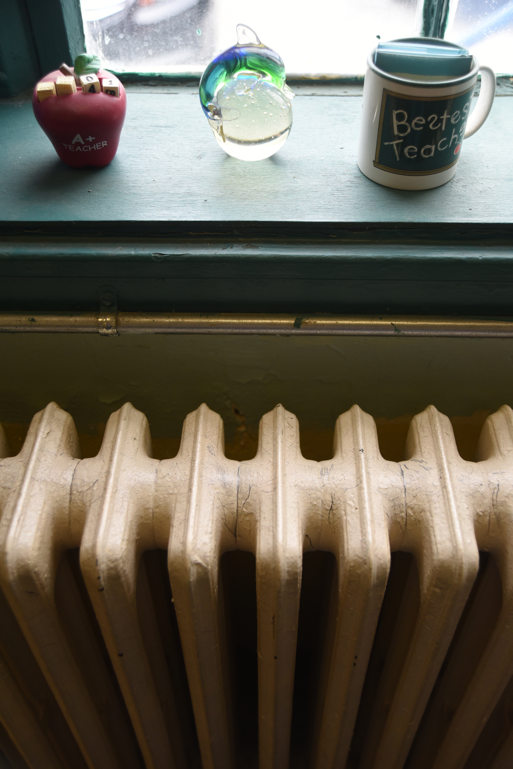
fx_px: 747
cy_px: 384
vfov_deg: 54.4
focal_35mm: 35
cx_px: 256
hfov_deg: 37.9
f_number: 3.2
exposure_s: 1/1000
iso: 800
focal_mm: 35
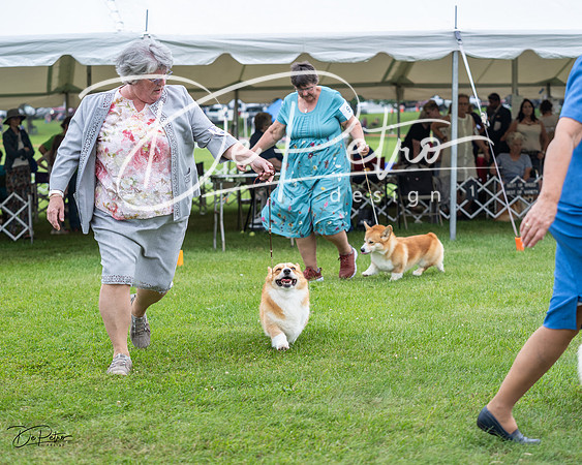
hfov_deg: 24.2
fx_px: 1357
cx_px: 291
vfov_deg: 19.4
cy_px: 232
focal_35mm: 79
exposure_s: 1/640
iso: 160
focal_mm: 70
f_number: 3.5
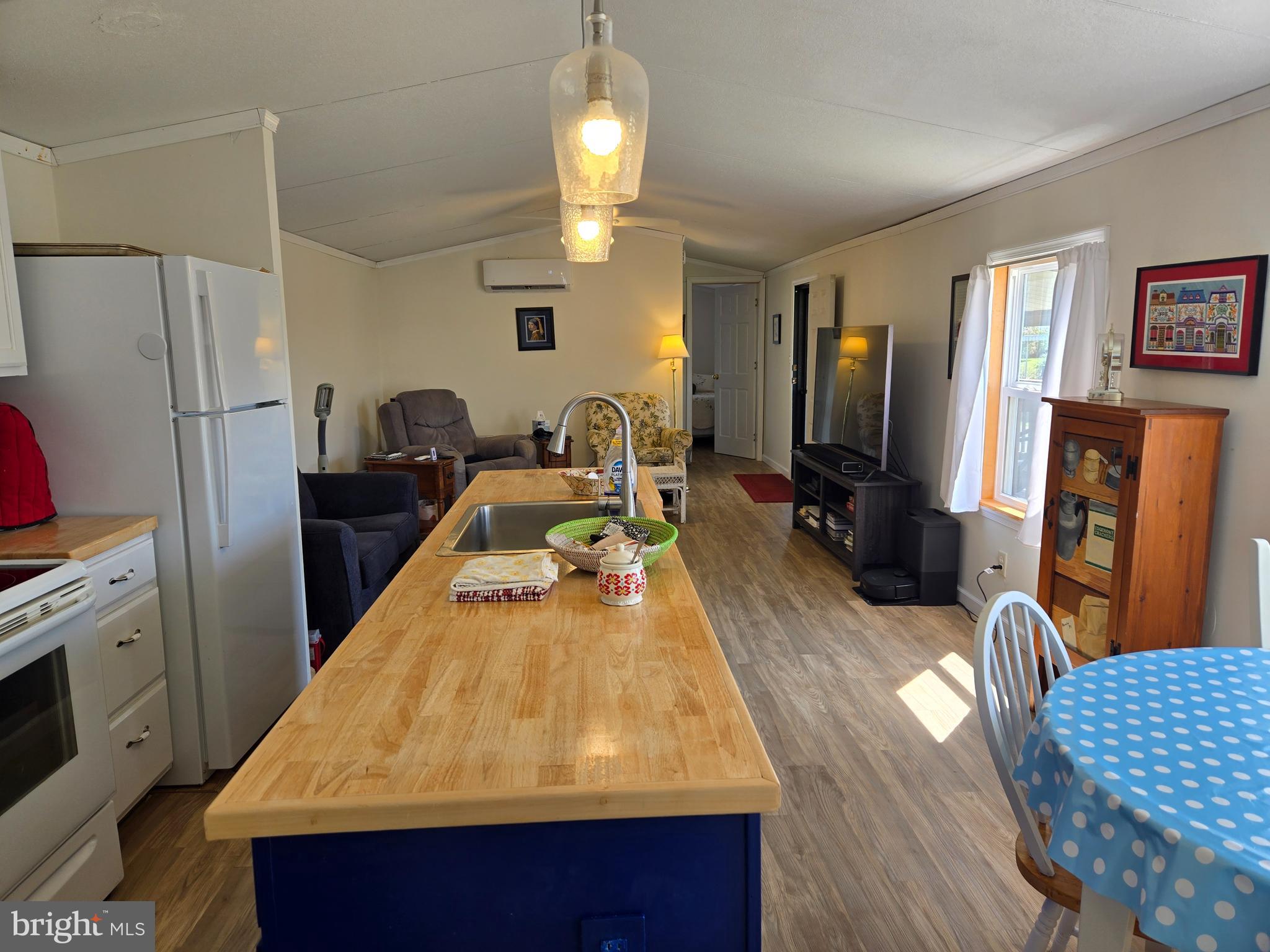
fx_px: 844
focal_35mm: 23
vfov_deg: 58.9
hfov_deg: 73.9
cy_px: 476
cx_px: 635
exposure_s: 1/120
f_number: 1.8
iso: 25
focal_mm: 5.4
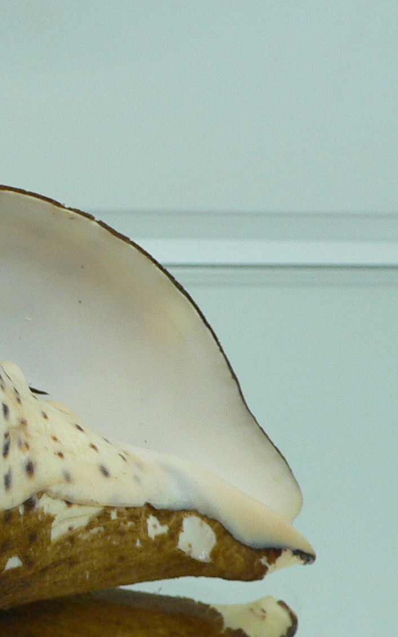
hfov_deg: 18.7
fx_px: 1146
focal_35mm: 66
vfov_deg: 30.9
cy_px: 396
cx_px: -80
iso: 150
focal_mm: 4.6
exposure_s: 1/60
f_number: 2.8
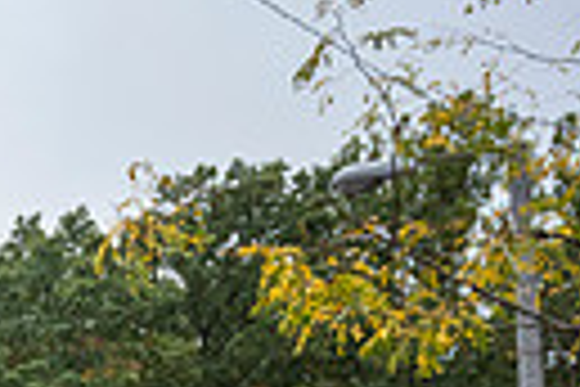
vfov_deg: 11.1
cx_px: -593
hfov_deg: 15.2
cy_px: 848
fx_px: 1740
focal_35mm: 108
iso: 640
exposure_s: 1/1600
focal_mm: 24
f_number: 4
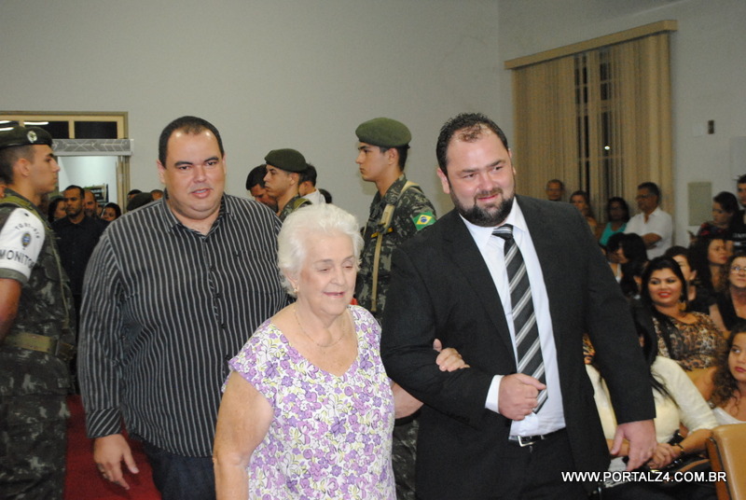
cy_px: 250
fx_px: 1058
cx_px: 373
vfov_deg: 26.6
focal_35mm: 51
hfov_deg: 38.8
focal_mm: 34
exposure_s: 1/40
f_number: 5
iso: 1600
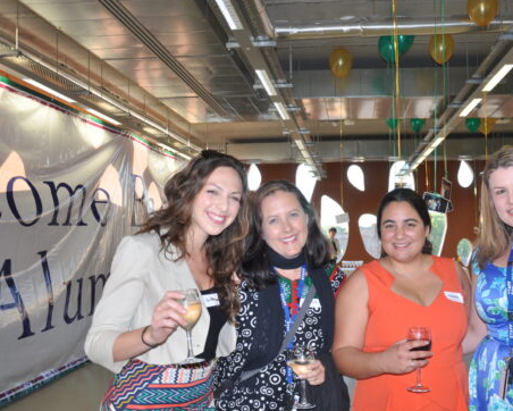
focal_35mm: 37
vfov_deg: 40.6
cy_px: 209
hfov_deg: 49.2
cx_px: 313
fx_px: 556
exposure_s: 1/125
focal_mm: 21
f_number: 3.8
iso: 400
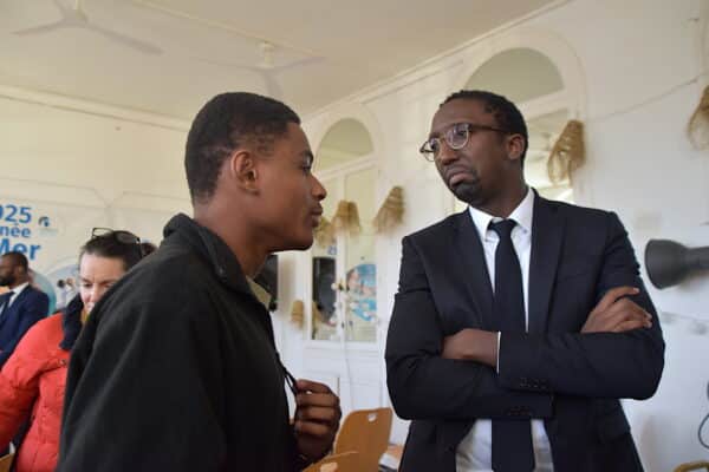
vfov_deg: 41.7
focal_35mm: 32
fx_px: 620
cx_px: 354
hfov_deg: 59.5
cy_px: 236
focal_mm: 21
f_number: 3.5
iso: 1100
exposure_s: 1/125
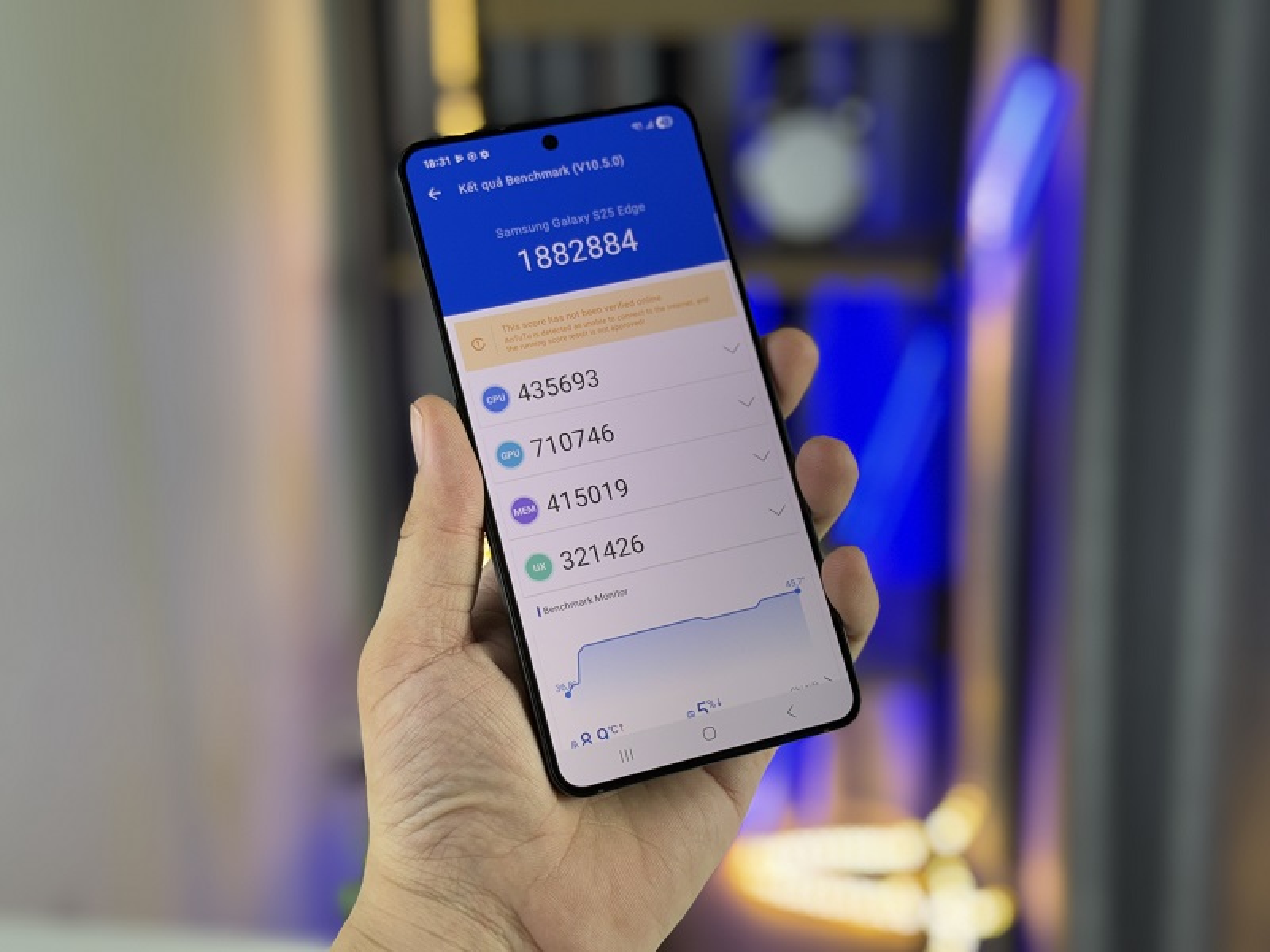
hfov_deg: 39.7
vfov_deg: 30.3
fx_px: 1761
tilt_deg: -14.4
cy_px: 476
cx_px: 635
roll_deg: +1.2
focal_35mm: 48
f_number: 1.78
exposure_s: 1/100
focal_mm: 6.76
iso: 50
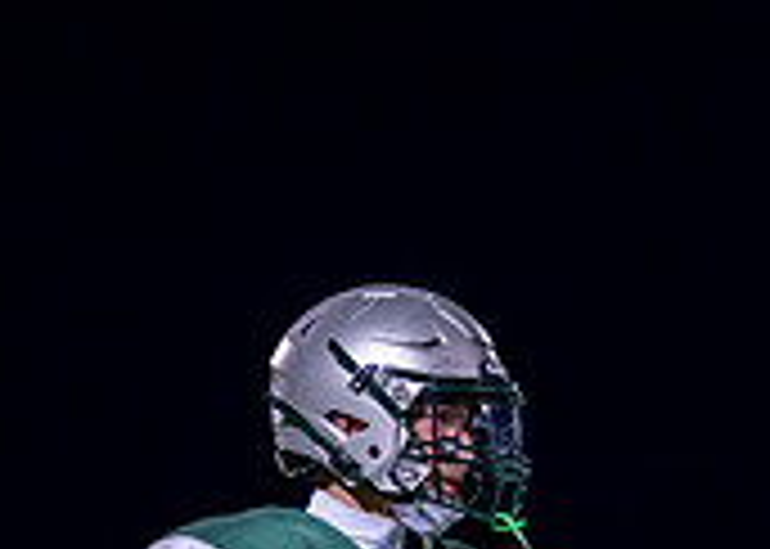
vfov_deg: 2.3
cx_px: 297
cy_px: 1041
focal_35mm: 620
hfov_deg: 3.3
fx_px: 13553
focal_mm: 135
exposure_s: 1/1000
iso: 800
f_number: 1.8
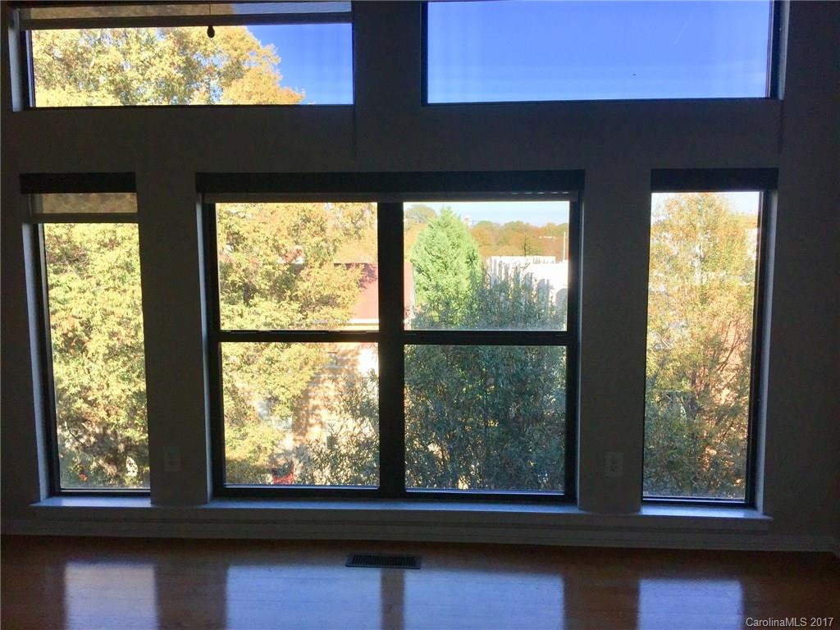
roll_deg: -0.5
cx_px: 420
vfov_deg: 48.2
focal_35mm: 29
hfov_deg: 61.7
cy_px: 315
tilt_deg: -6.0
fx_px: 704
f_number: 2.2
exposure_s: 1/628
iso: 32
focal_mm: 4.15
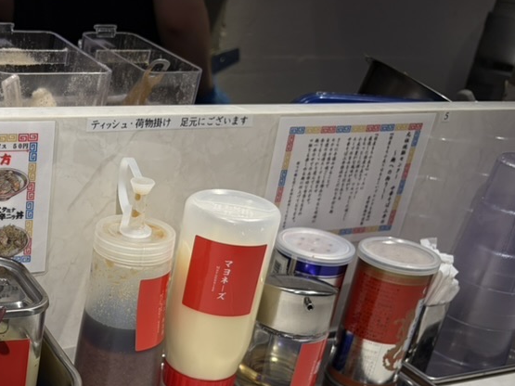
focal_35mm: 48
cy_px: 315
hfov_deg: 37.0
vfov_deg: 29.5
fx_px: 714
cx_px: 48
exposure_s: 1/157
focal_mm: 5.96
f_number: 1.6
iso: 32
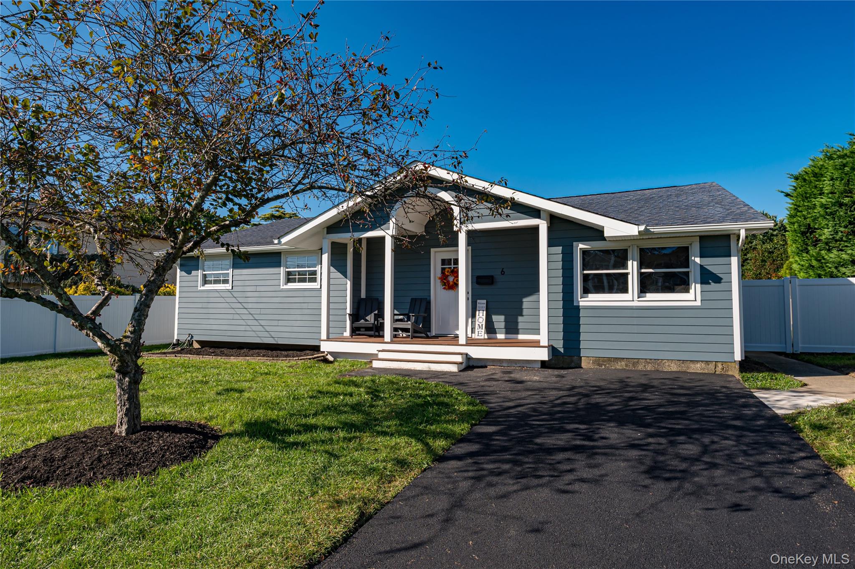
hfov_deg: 81.2
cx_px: 428
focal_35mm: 21
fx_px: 498
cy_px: 284
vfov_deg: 59.4
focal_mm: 21
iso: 400
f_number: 10
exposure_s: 1/400
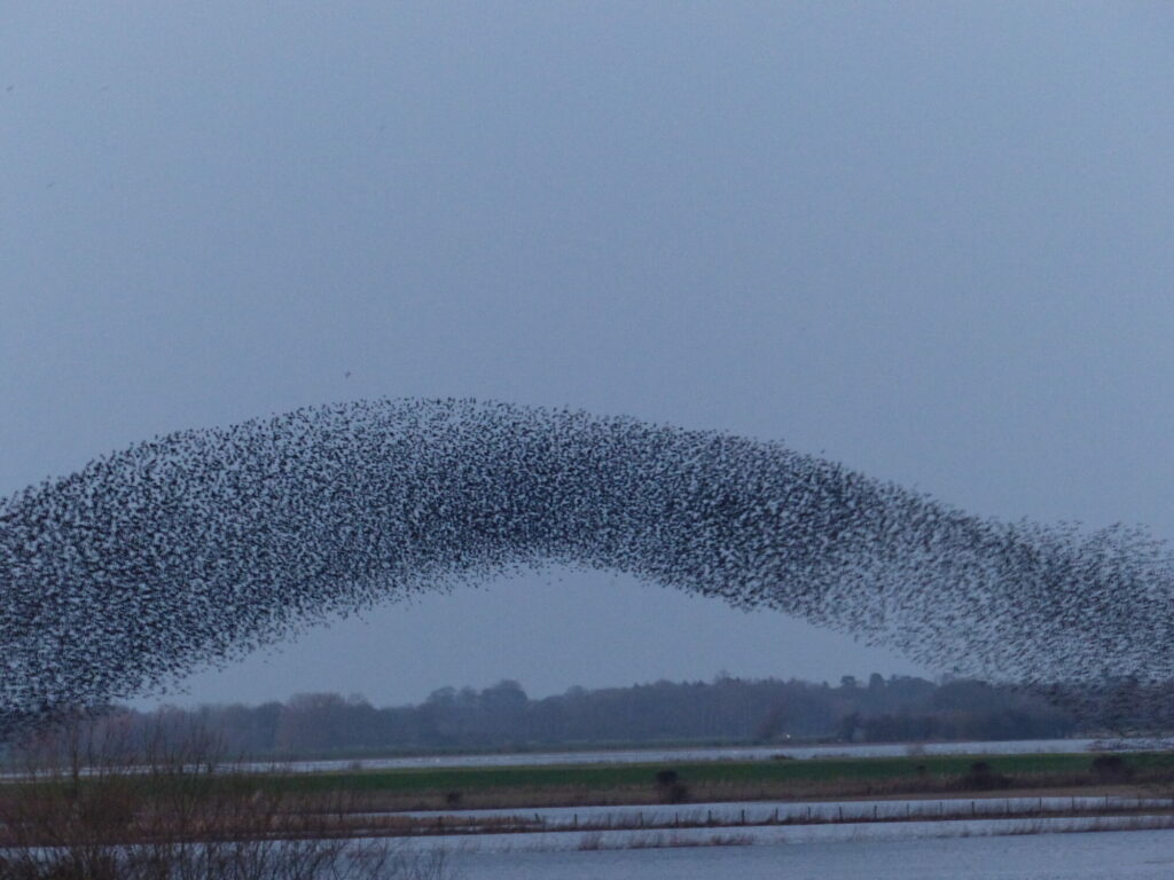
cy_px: 440
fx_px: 14007
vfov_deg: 3.6
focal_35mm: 413
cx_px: 587
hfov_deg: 4.8
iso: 400
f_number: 4
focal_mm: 74.3
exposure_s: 1/40
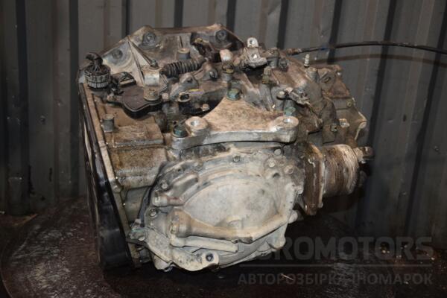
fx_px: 633
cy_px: 149
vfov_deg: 26.5
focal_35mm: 51
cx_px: 224
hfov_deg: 38.9
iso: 800
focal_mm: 34
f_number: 5
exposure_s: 1/60
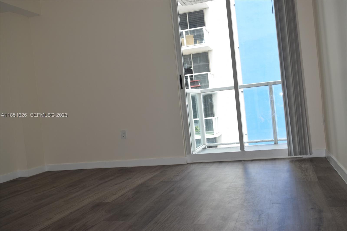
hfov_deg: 51.3
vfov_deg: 35.5
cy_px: 116
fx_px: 361
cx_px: 174
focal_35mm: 38
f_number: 5.6
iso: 280
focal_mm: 25
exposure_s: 1/125
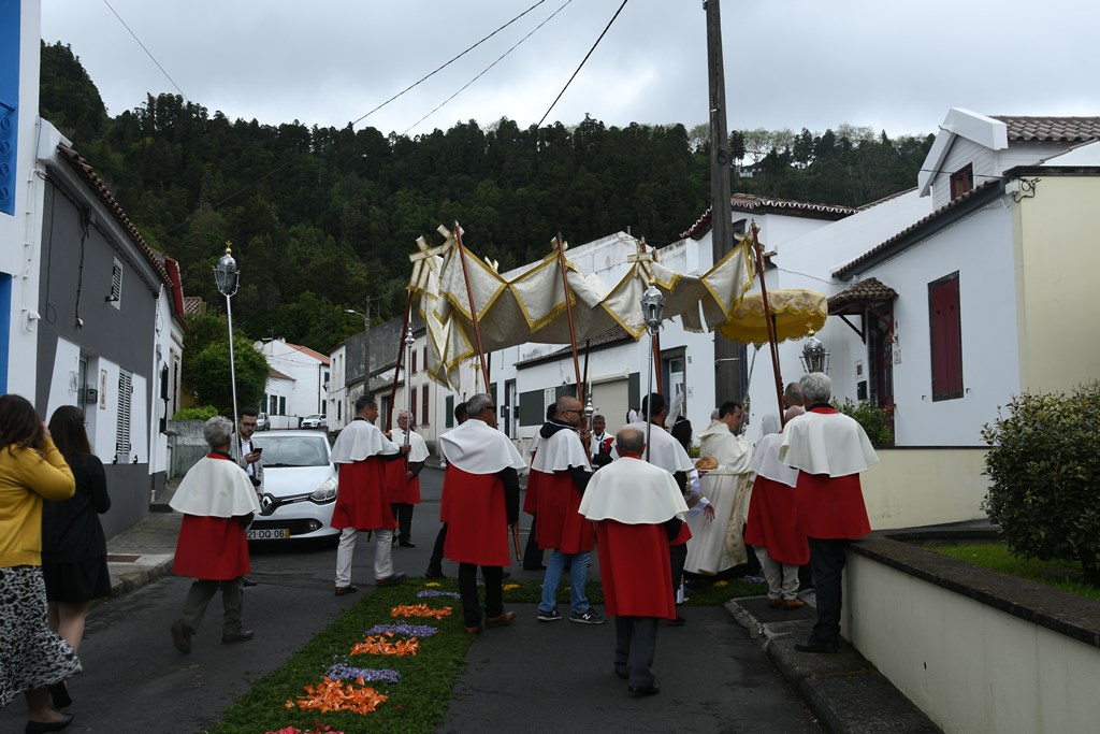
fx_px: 1008
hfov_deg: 57.2
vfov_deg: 40.0
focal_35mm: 33
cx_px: 550
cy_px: 367
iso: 100
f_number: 10
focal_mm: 22
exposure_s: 1/60
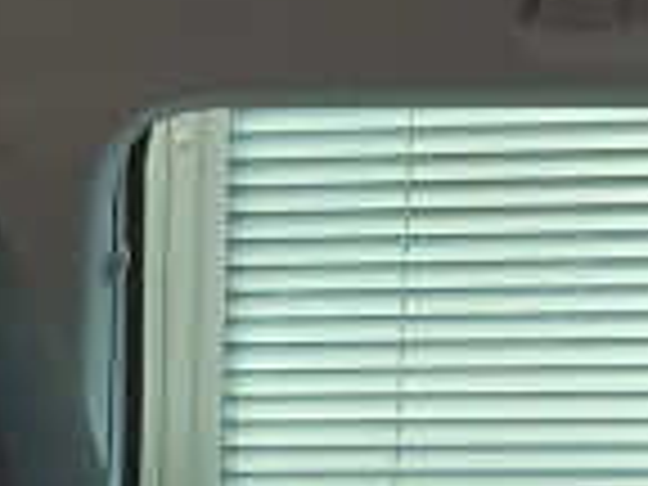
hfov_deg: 11.0
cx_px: -45
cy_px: 1505
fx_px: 3313
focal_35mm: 177
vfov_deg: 7.3
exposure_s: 1/50.1
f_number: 1.8
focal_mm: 4.69
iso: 250
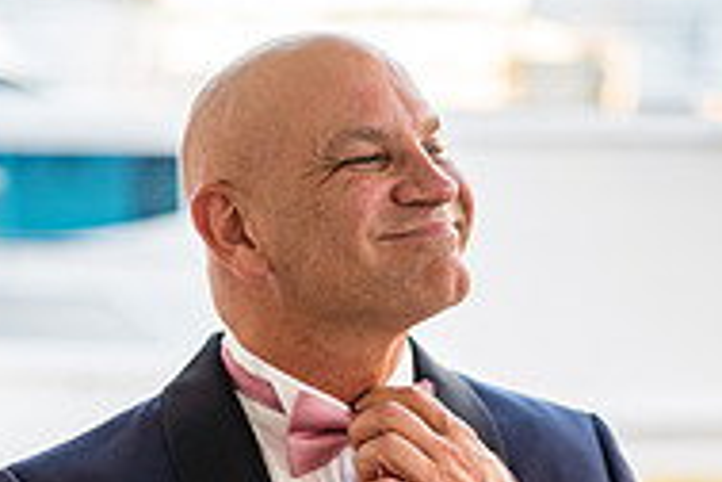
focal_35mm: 119
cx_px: 359
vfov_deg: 11.2
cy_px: 677
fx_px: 2386
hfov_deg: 17.2
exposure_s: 1/400
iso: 400
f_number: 1.4
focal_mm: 50
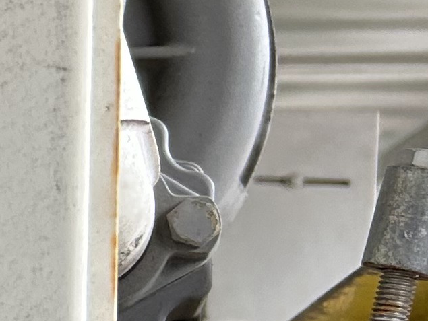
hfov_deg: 9.4
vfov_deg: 9.0
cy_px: 225
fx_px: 2041
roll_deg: -2.2
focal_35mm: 165
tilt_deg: +6.8
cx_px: -867
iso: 80
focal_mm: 5.7
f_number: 1.5
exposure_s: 1/121
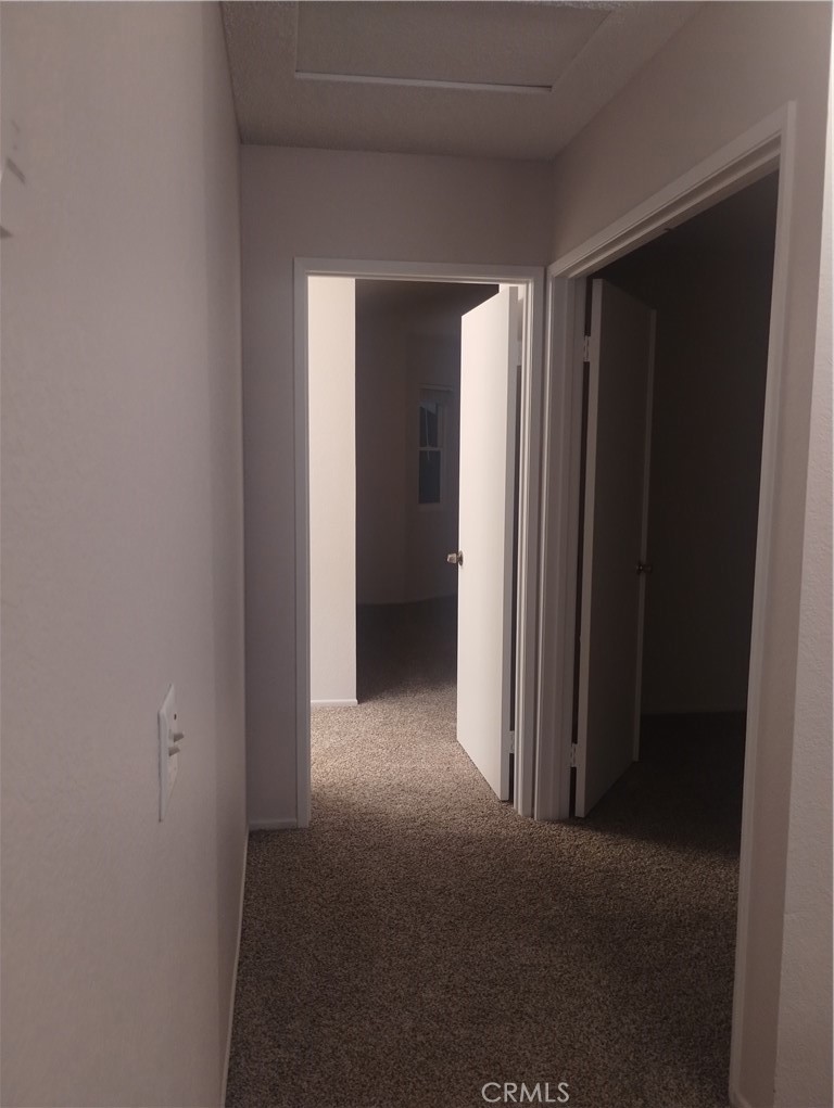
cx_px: 417
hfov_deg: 49.8
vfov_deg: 63.4
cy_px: 554
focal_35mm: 28
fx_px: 898
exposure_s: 1/30
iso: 825
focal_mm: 4.27
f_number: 1.8
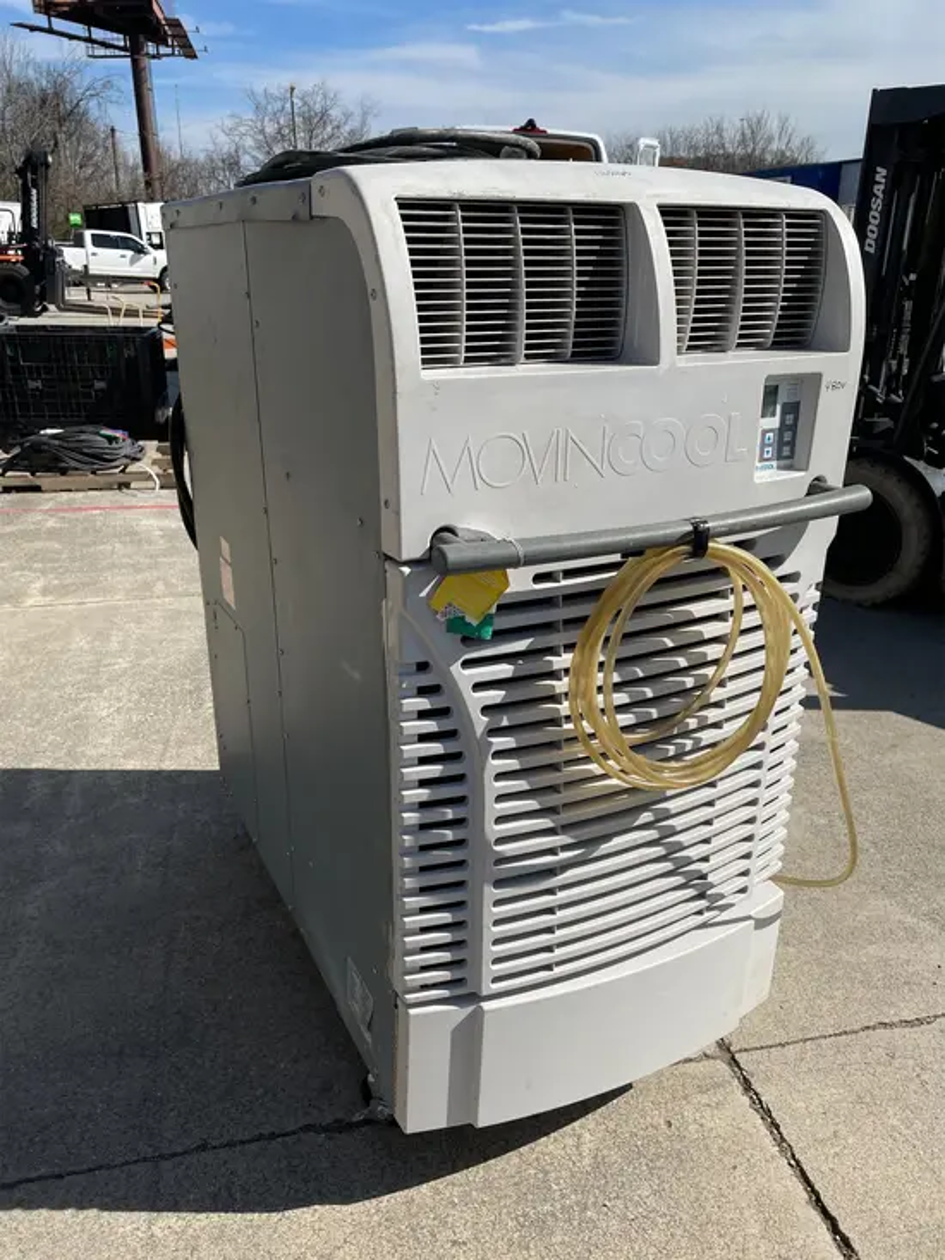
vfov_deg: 67.3
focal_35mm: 26
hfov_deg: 53.1
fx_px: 946
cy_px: 630
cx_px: 472
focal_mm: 4.2
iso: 50
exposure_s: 1/6897
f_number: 1.6
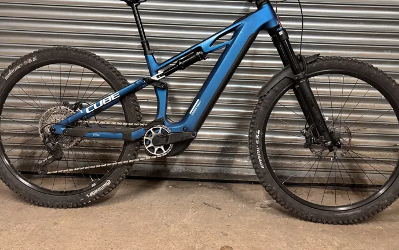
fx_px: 348
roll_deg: -2.1
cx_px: 207
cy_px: 100
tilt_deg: -5.7
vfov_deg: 39.3
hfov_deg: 59.6
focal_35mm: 32
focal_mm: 5.96
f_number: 1.6
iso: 400
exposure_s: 1/50
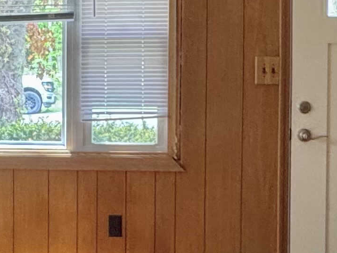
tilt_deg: -1.9
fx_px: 769
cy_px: 67
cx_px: 32
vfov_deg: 18.5
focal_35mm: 79
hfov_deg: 24.0
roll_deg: +0.1
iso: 320
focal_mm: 2.22
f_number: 2.2
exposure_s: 1/76
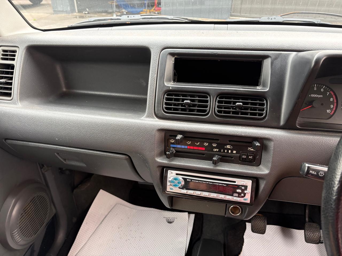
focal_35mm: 26
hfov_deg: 67.3
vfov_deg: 53.1
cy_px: 128
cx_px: 171
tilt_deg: -32.3
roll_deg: -0.5
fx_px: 257
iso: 80
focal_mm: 5.96
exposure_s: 1/127
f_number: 1.6
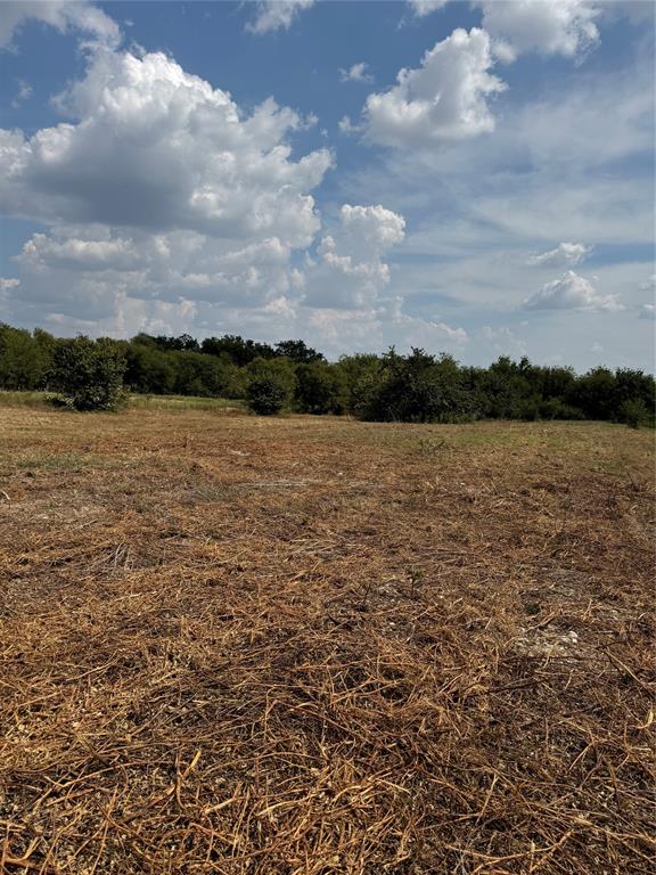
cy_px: 438
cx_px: 328
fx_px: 606
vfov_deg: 71.6
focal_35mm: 24
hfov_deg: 56.8
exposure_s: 1/9009
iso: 80
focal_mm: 6.76
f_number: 1.78
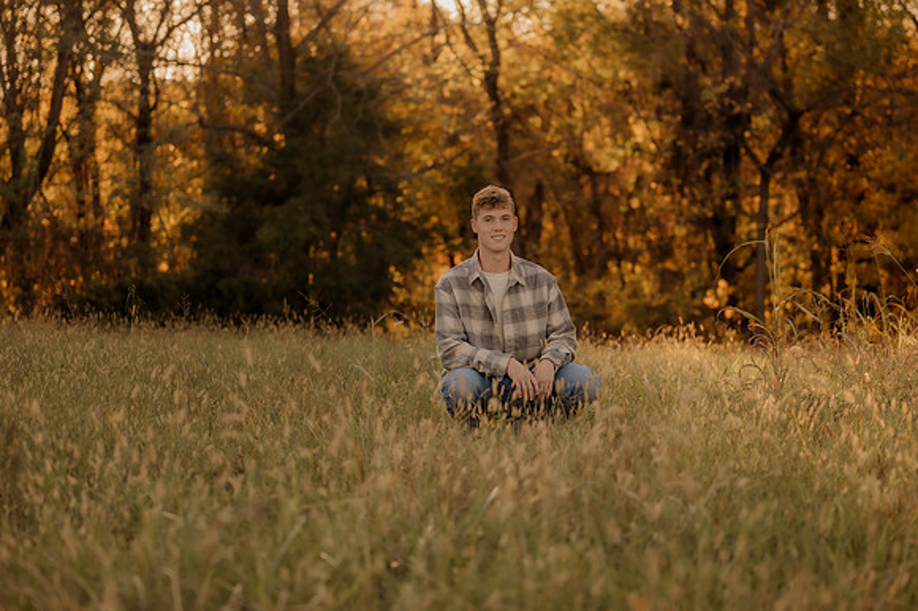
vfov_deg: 18.2
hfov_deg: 27.0
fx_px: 1911
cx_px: 459
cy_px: 306
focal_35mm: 75
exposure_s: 1/1250
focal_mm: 50
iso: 250
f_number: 1.8
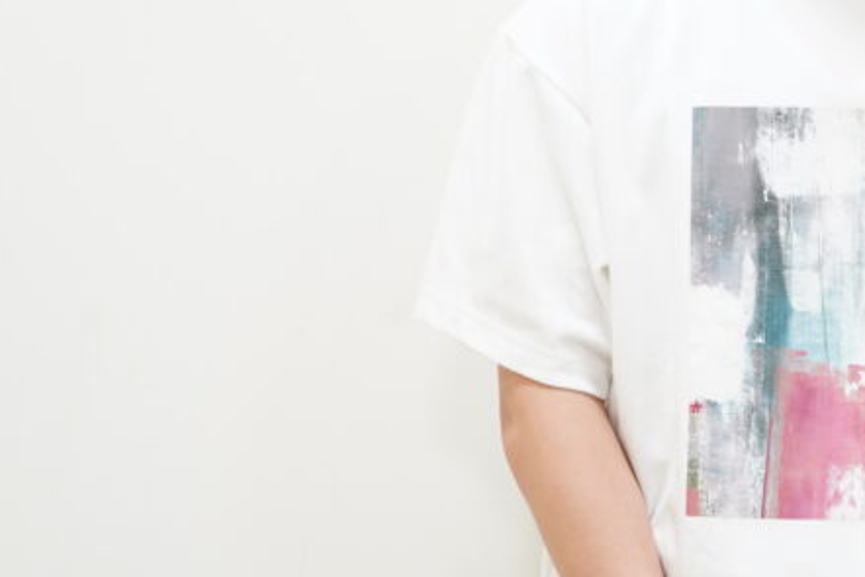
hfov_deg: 12.6
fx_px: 3894
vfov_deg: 8.4
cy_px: 40
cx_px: 785
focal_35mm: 162
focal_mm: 70
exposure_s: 1/100
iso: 1250
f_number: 5.6
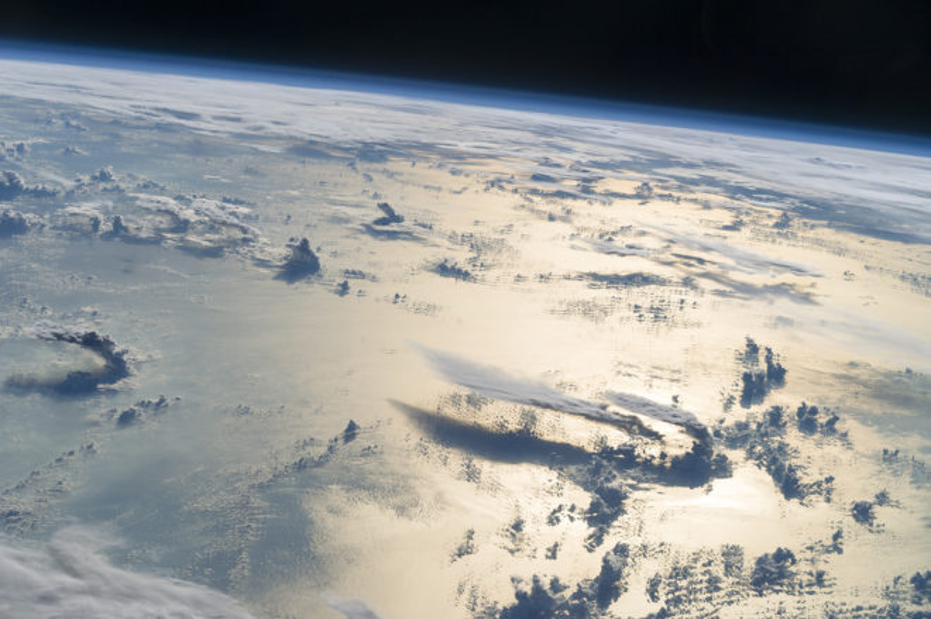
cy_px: 310
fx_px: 2998
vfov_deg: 11.8
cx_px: 466
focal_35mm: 116
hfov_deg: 17.7
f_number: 13
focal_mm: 116
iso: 200
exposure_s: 1/3200
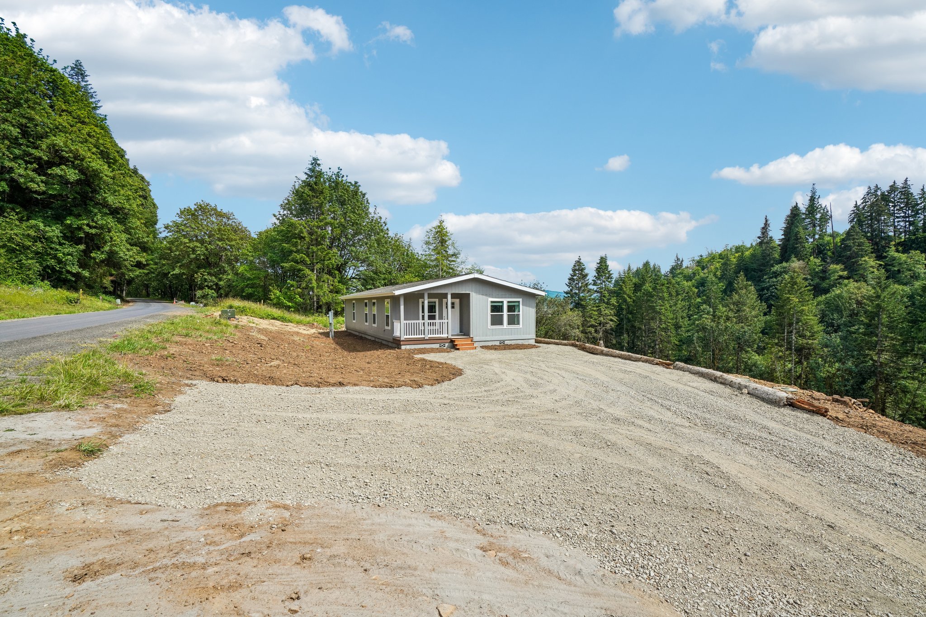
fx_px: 411
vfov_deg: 73.7
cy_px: 308
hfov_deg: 96.7
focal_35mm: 16
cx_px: 463
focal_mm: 16
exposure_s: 1/1250
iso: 400
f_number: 8
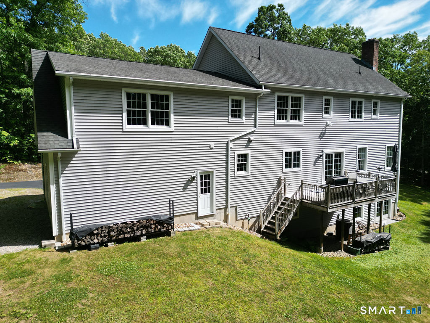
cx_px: 215
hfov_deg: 71.6
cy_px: 162
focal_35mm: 24
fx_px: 298
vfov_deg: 56.8
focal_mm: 6.72
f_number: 1.7
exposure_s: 1/3000
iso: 150
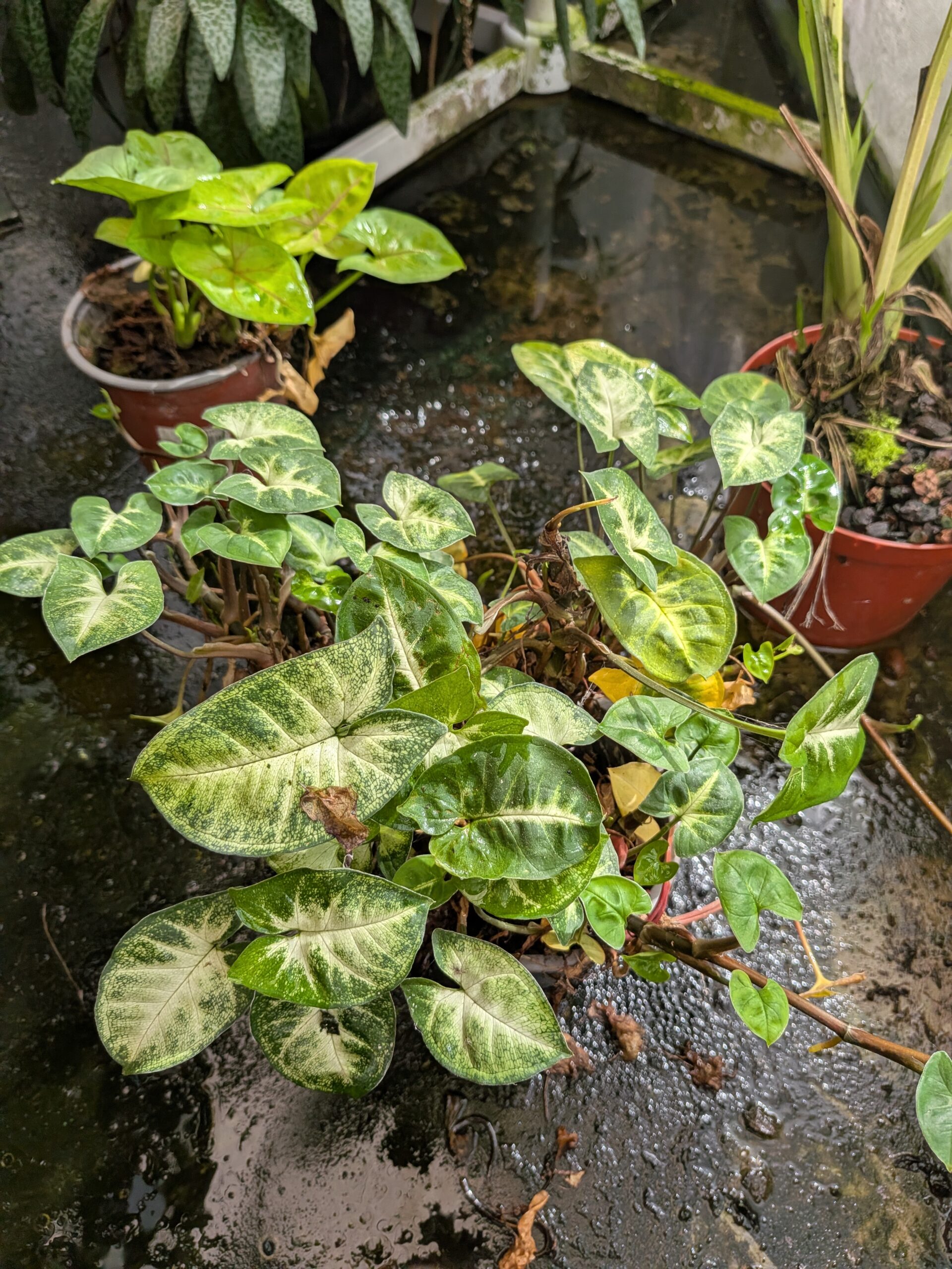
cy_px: 634
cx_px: 476
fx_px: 880
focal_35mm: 24
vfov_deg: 71.6
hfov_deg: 56.8
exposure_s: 1/257
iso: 40
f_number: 1.7
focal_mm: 4.53
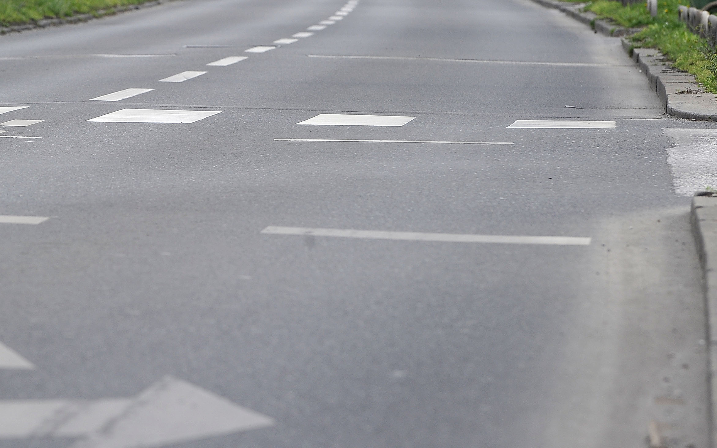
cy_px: 120
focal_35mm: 370
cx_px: 157
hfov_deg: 5.7
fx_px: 7231
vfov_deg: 3.6
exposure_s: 1/400
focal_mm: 200
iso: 400
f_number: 8
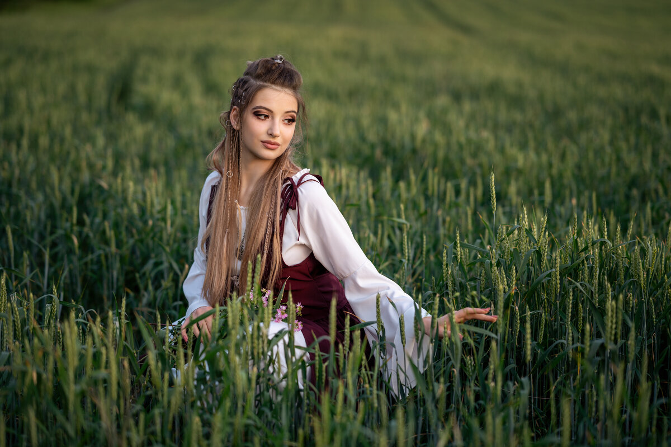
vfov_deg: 16.1
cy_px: 224
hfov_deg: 23.9
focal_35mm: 85
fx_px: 1584
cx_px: 336
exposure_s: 1/200
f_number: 2.2
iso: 250
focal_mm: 85
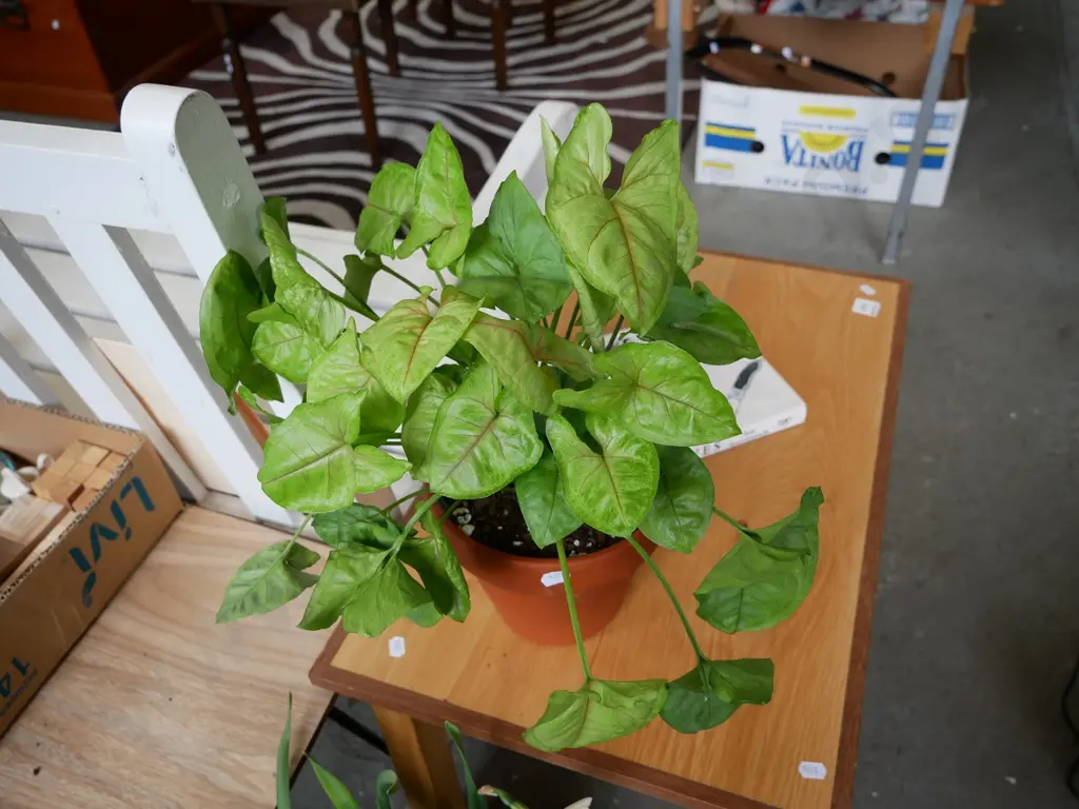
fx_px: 935
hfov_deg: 60.0
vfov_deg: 46.8
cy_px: 404
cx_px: 540
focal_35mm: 30
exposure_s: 1/60
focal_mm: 15
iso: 400
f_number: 4
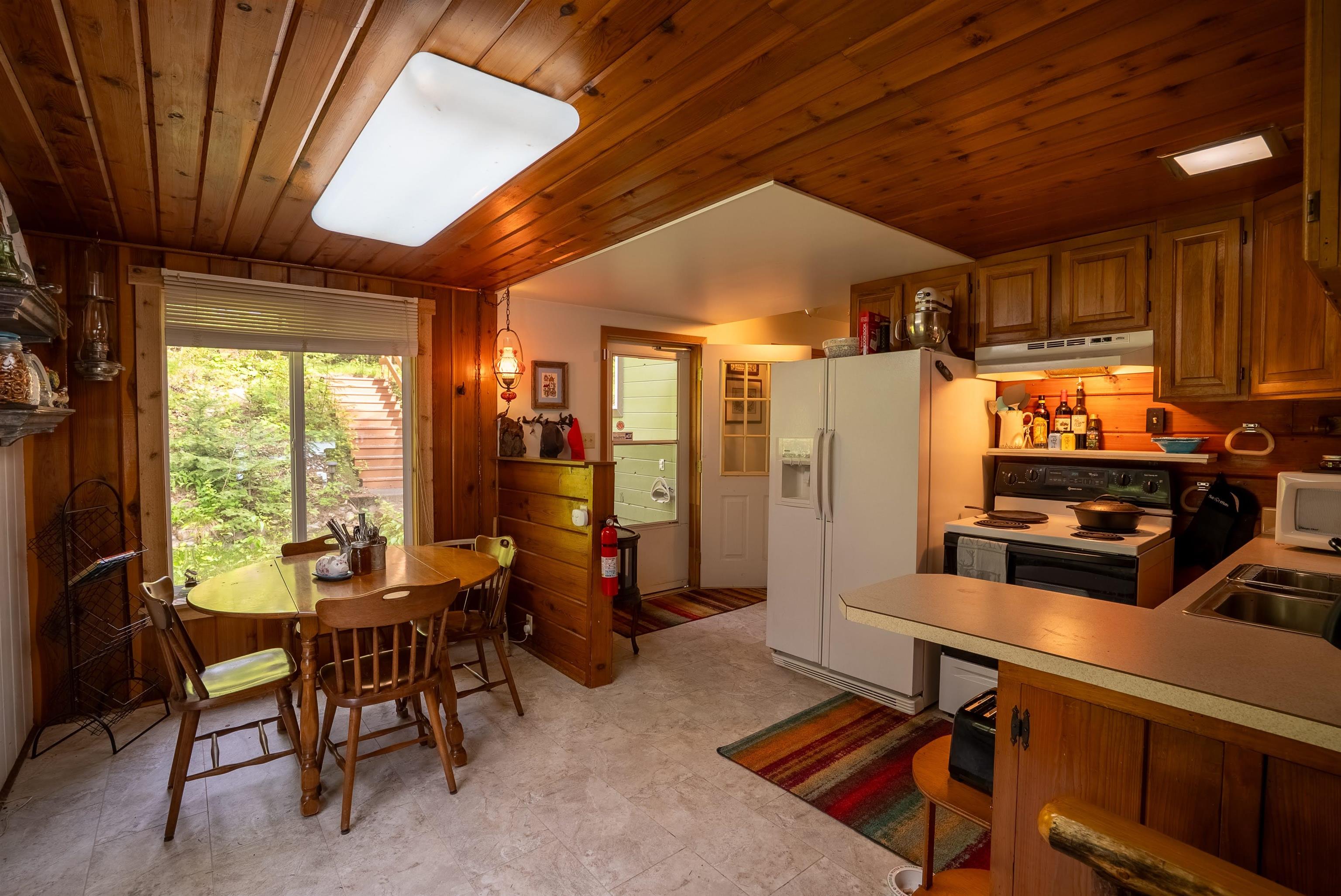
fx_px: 596
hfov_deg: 96.7
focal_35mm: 16
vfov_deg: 73.8
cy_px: 448
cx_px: 670
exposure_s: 1/320
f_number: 8
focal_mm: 16
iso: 400
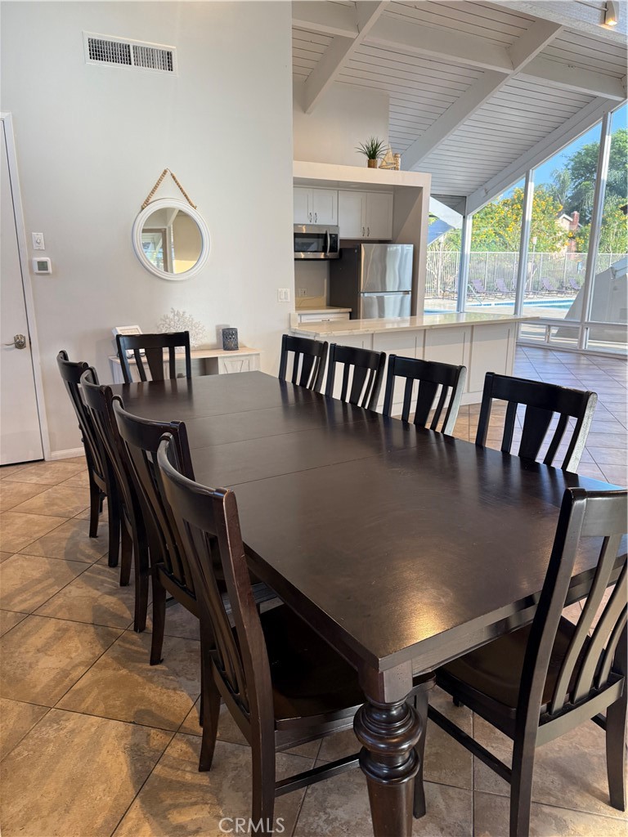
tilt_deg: -16.0
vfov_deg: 71.6
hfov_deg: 56.8
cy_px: 418
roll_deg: +0.2
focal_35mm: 24
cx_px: 314
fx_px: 581
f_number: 1.78
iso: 125
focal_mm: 6.76
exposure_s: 1/120
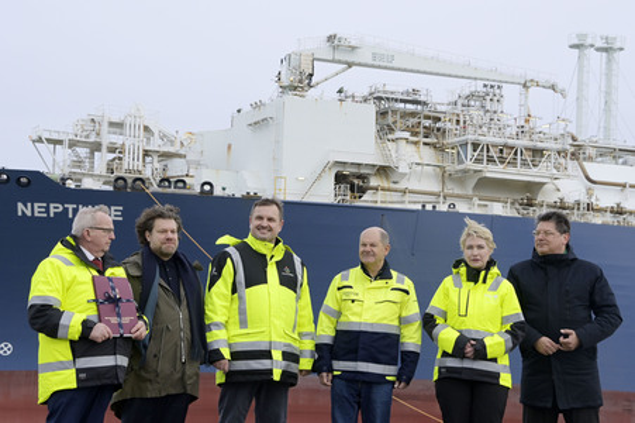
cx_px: 318
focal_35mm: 90
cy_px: 212
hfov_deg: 22.6
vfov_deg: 15.2
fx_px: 1586
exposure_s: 1/400
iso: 1600
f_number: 13
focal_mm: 90
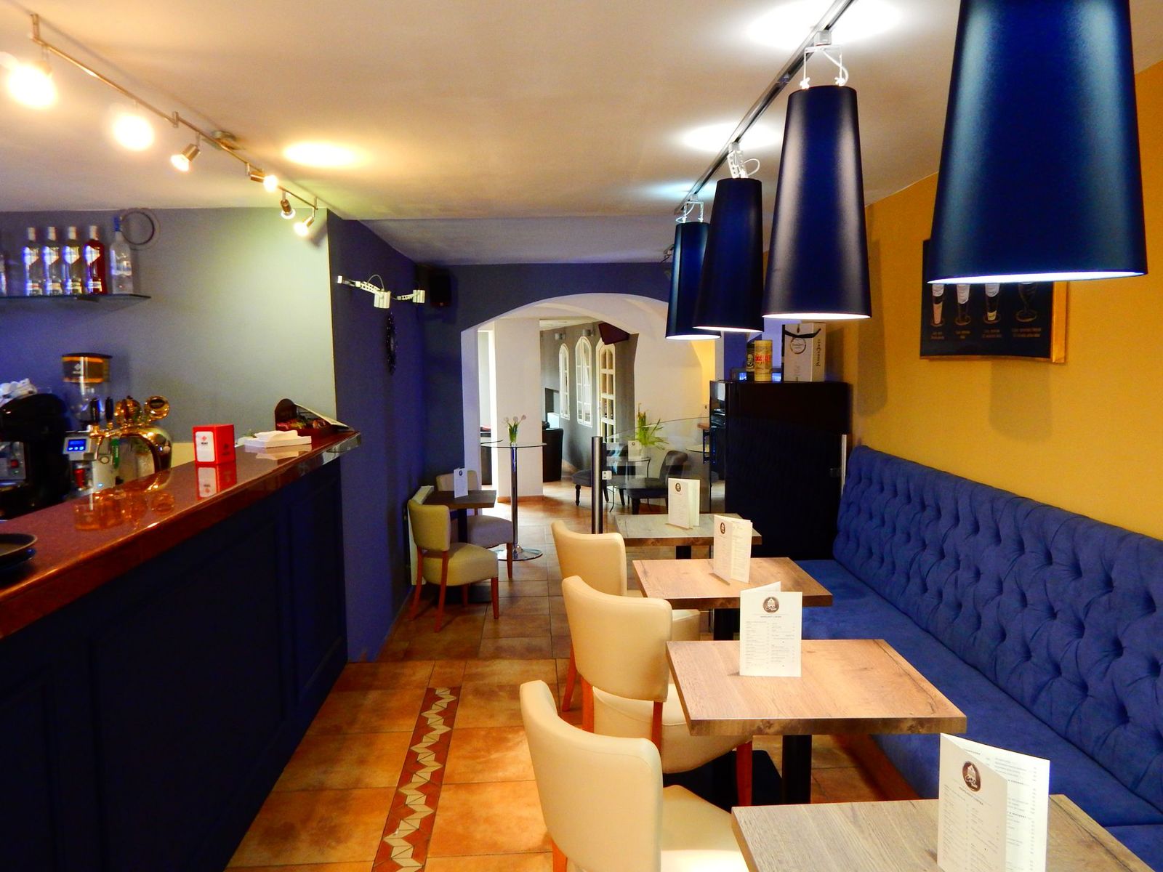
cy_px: 436
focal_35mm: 25
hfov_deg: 69.4
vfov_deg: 54.9
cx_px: 582
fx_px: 840
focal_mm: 4.5
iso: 400
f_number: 3.1
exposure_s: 1/10
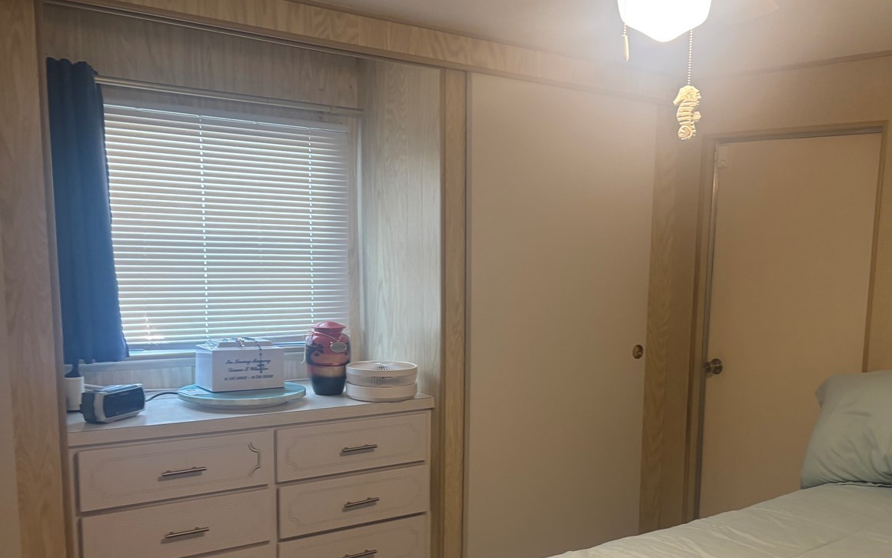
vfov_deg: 33.1
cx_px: 584
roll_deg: -1.7
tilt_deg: -9.8
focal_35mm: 38
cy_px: 394
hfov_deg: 50.7
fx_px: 924
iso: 160
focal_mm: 5.96
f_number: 1.6
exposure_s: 1/60
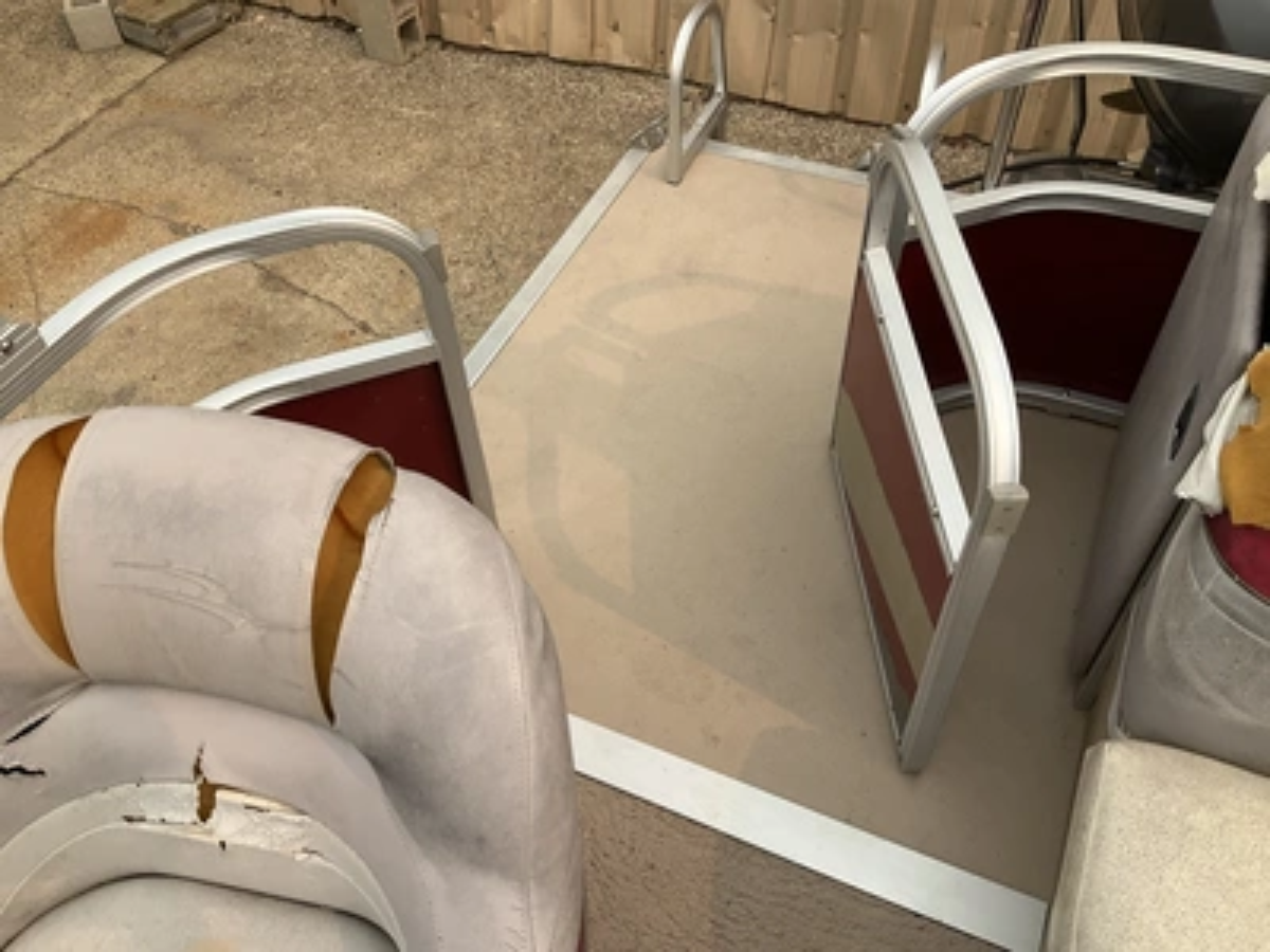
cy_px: 476
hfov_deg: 61.7
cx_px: 635
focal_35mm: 29
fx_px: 1064
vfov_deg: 48.2
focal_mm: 3
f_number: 1.8
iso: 25
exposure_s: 1/1121
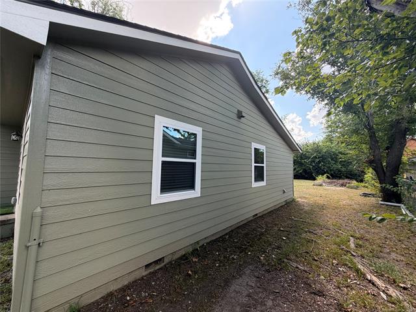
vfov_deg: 85.7
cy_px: 156
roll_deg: -0.8
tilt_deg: +5.1
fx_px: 168
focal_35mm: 14
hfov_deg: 102.1
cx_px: 208
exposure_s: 1/154
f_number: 2.2
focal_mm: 2.22
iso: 50
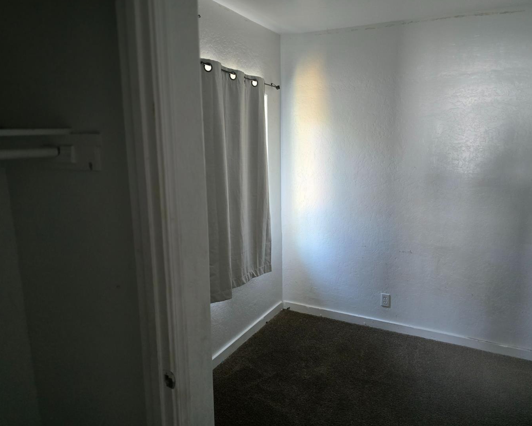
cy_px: 212
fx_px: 394
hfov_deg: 68.1
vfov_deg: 56.8
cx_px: 275
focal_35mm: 25
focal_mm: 6.3
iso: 800
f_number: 1.7
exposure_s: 1/120
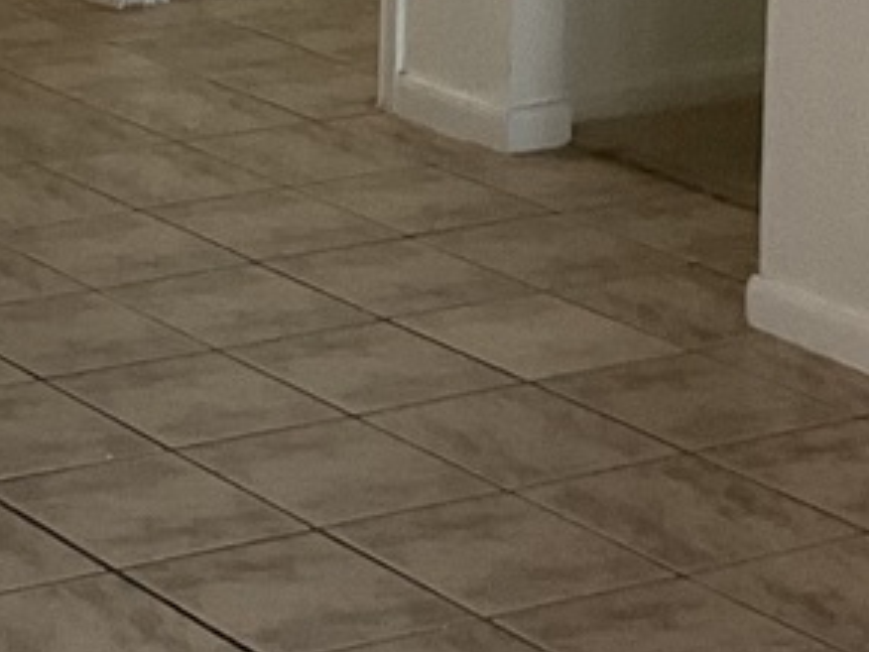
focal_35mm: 143
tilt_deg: -7.2
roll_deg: -0.5
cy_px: -390
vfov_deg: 10.0
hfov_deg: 13.0
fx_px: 3590
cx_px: -458
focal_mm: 3
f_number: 1.8
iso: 80
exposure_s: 1/60
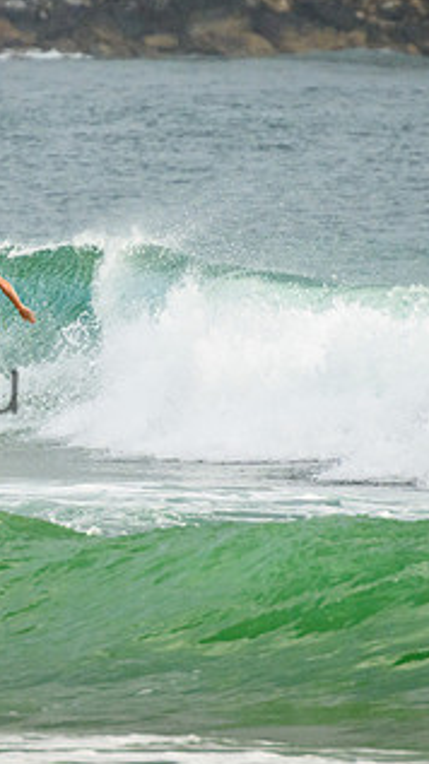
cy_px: 264
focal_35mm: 1056
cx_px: -27
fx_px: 21384
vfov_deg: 2.0
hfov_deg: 1.1
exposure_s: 1/2000
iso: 800
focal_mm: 400
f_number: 5.6
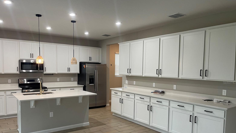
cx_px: 116
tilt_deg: -6.2
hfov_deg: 67.9
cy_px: 83
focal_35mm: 28
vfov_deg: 41.2
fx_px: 175
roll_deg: -1.0
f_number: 1.6
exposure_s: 1/60
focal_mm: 5.1
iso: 80
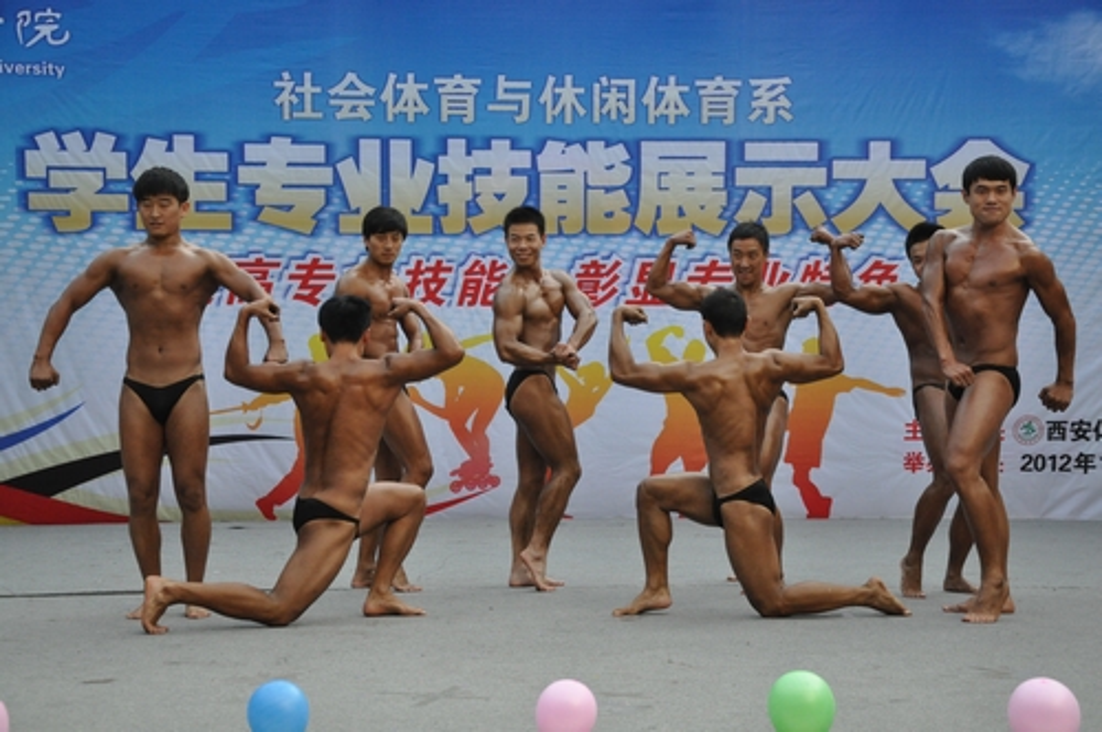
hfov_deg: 31.9
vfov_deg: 21.5
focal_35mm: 63
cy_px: 366
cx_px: 551
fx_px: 1926
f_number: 4.8
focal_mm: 42
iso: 1600
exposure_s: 1/250
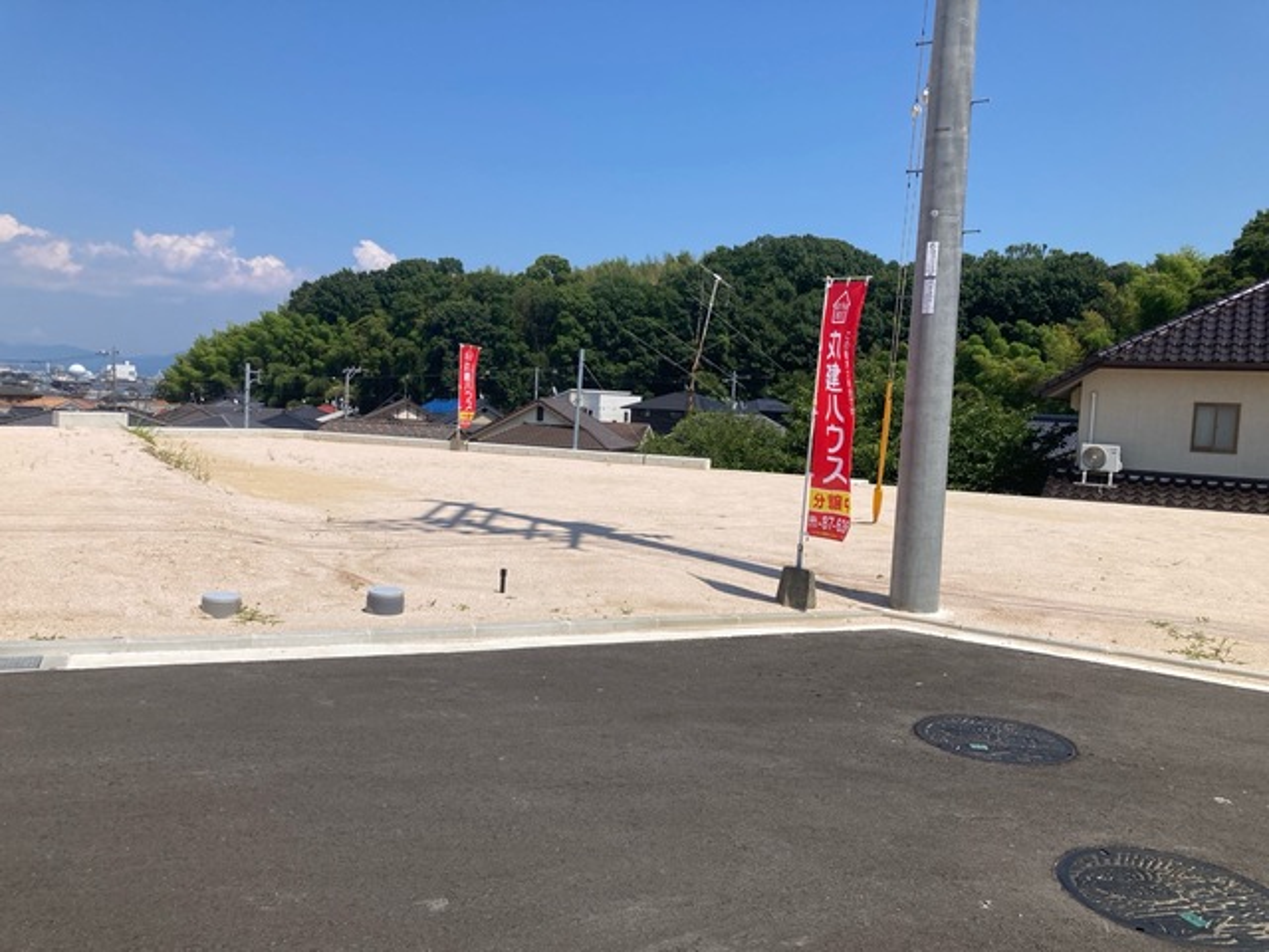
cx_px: 634
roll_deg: -4.5
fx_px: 1026
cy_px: 476
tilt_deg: -2.8
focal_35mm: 28
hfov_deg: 63.4
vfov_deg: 49.7
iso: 20
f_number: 1.8
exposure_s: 1/3040
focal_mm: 3.99
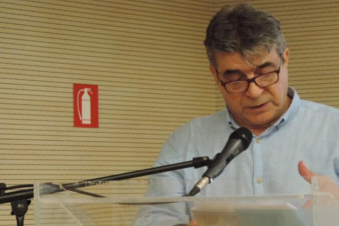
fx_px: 2015
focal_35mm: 214
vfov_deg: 6.4
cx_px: 164
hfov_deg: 9.6
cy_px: 154
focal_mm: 24
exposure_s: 1/25
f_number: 4.3
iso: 800
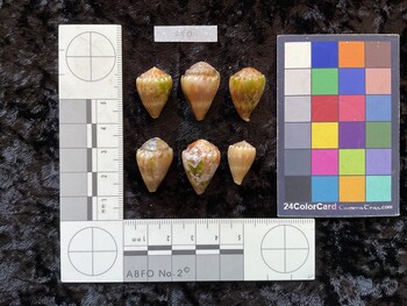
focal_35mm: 29
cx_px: 204
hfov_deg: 61.6
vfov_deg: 48.3
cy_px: 153
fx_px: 341
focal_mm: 3
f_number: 1.8
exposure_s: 1/60
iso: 50
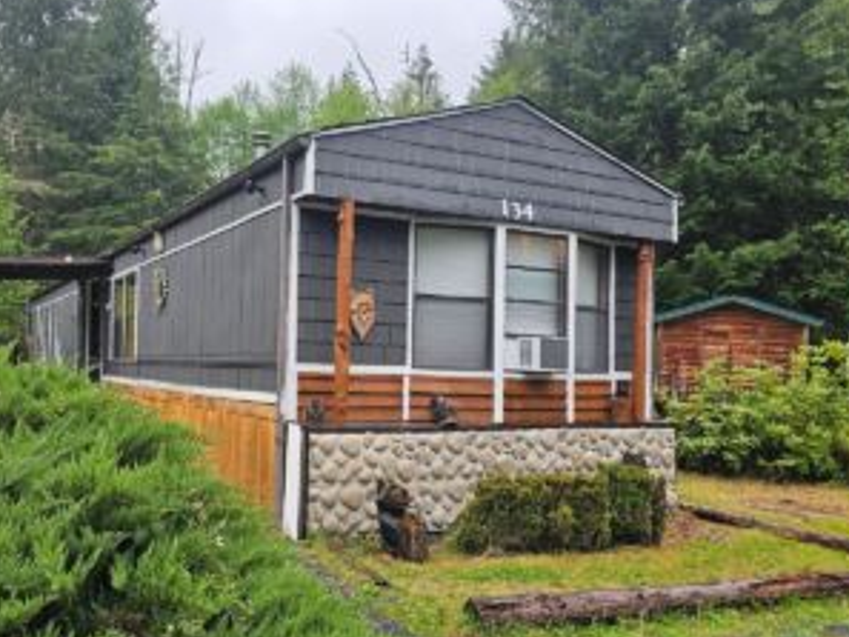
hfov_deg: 57.6
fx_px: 761
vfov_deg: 45.4
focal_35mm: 31
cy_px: 340
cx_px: 320
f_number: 1.7
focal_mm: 6.3
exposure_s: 1/207
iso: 25
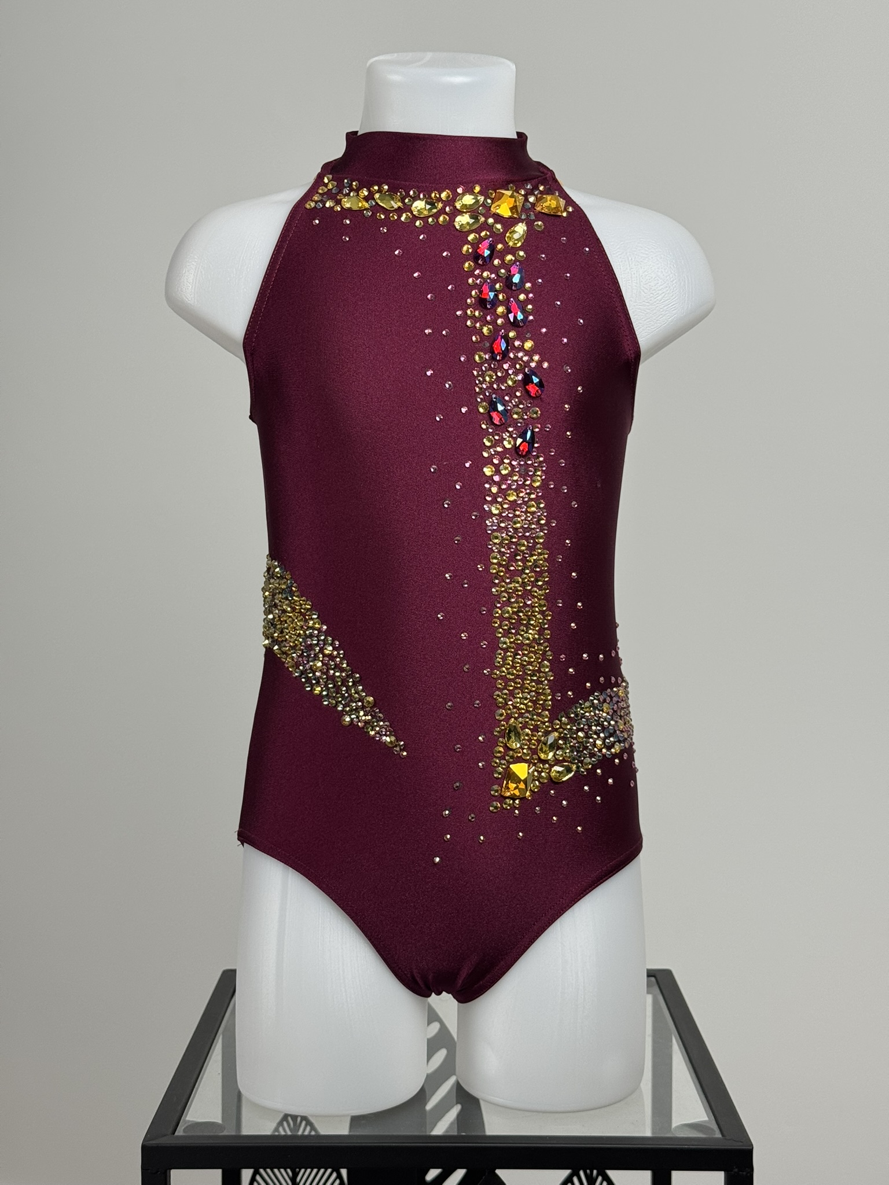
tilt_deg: -3.8
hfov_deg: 30.3
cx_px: 444
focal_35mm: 48
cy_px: 592
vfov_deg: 39.7
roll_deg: +0.2
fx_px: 1644
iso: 80
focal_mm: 6.76
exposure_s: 1/100
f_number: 1.78
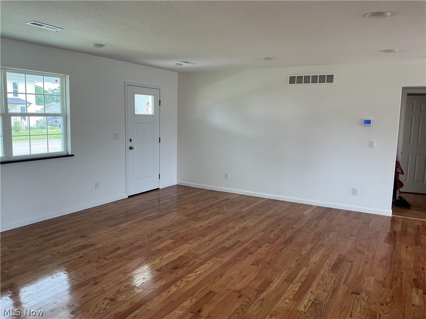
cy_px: 160
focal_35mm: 29
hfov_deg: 61.7
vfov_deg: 48.2
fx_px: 357
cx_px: 213
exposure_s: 1/60
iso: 40
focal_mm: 3
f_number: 1.8
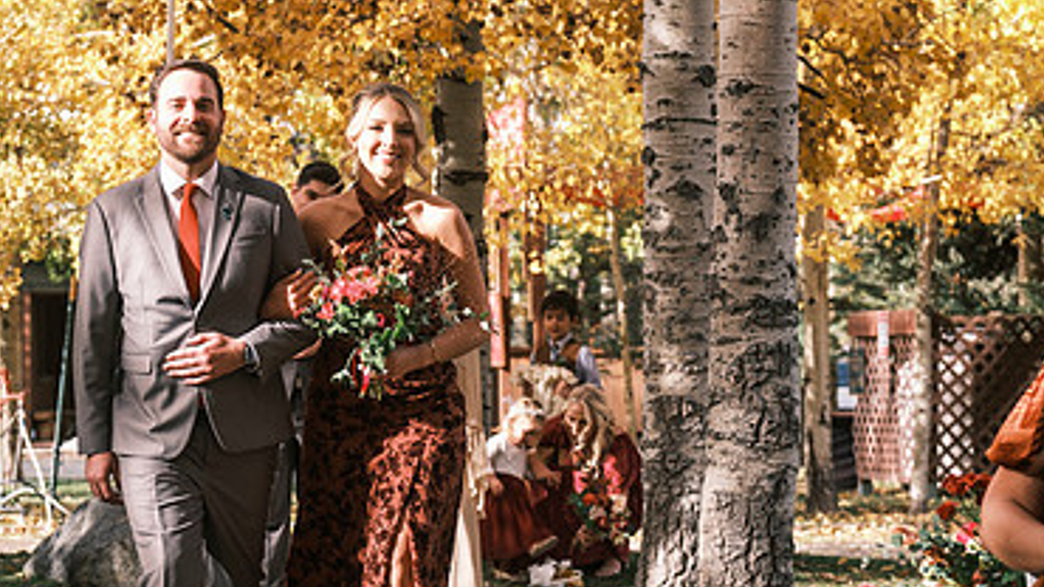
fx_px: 3820
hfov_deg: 15.5
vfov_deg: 8.8
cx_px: 341
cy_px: 315
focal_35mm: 138
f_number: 4
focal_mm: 56.3
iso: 400
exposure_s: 1/500
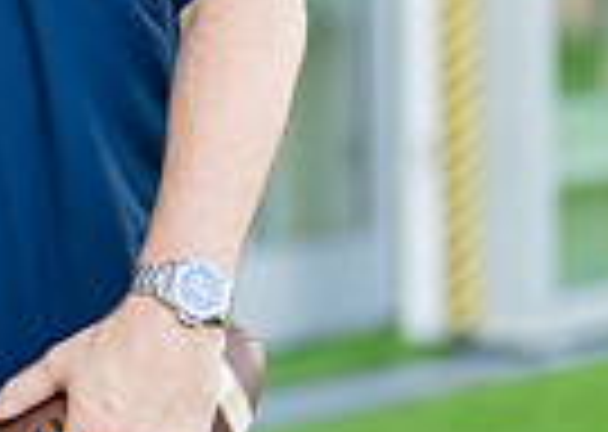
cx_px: -305
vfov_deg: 5.7
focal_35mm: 249
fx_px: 4293
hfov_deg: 7.9
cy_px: -78
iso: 100
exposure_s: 1/640
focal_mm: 50
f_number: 1.2
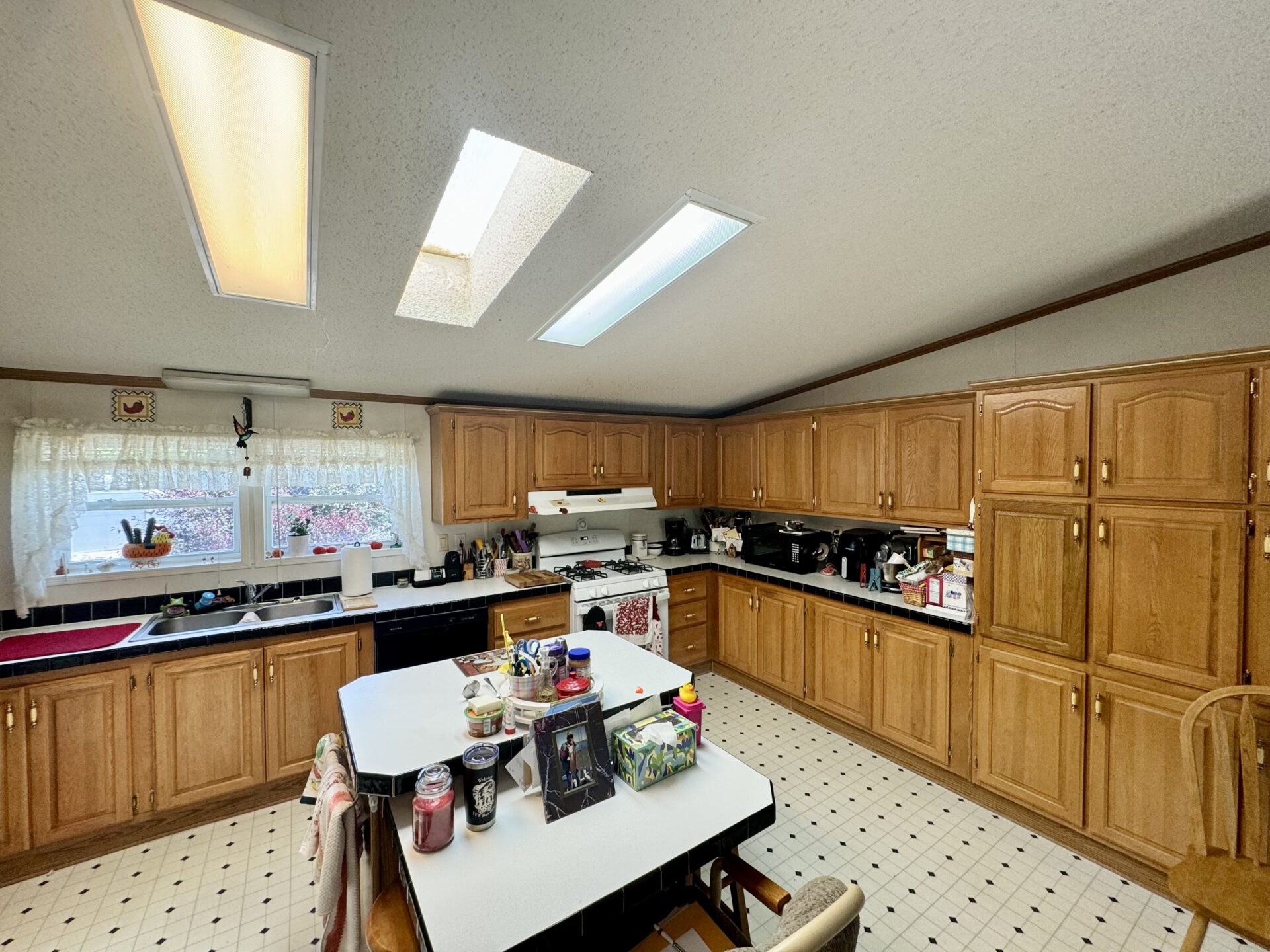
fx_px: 514
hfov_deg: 102.1
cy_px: 476
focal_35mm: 14
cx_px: 635
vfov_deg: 85.7
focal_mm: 2.22
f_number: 2.2
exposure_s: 1/120
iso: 160
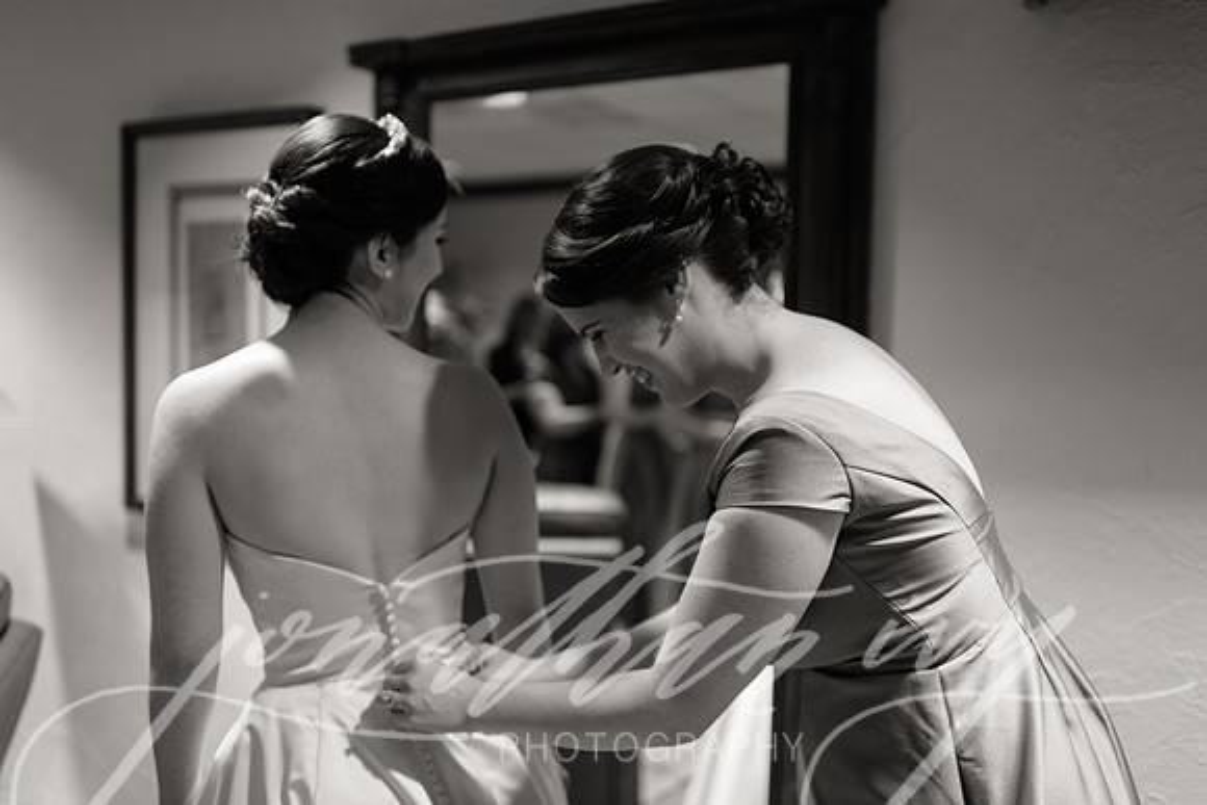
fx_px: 1174
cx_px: 604
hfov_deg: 54.4
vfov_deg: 37.9
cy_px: 402
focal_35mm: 35
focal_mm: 35
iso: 1250
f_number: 1.8
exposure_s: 1/125
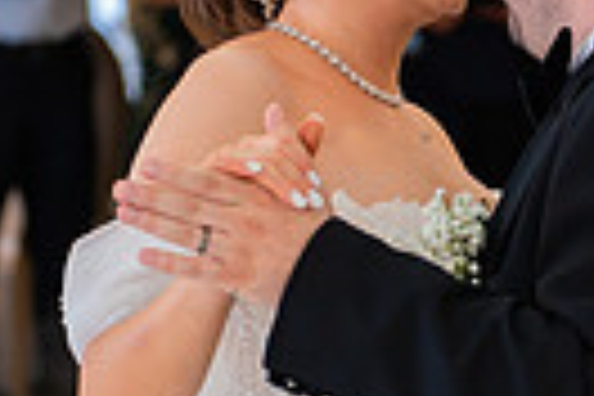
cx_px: 590
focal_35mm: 297
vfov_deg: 4.6
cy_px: 315
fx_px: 4900
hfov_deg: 6.9
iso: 2500
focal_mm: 64
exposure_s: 1/320
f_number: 2.8
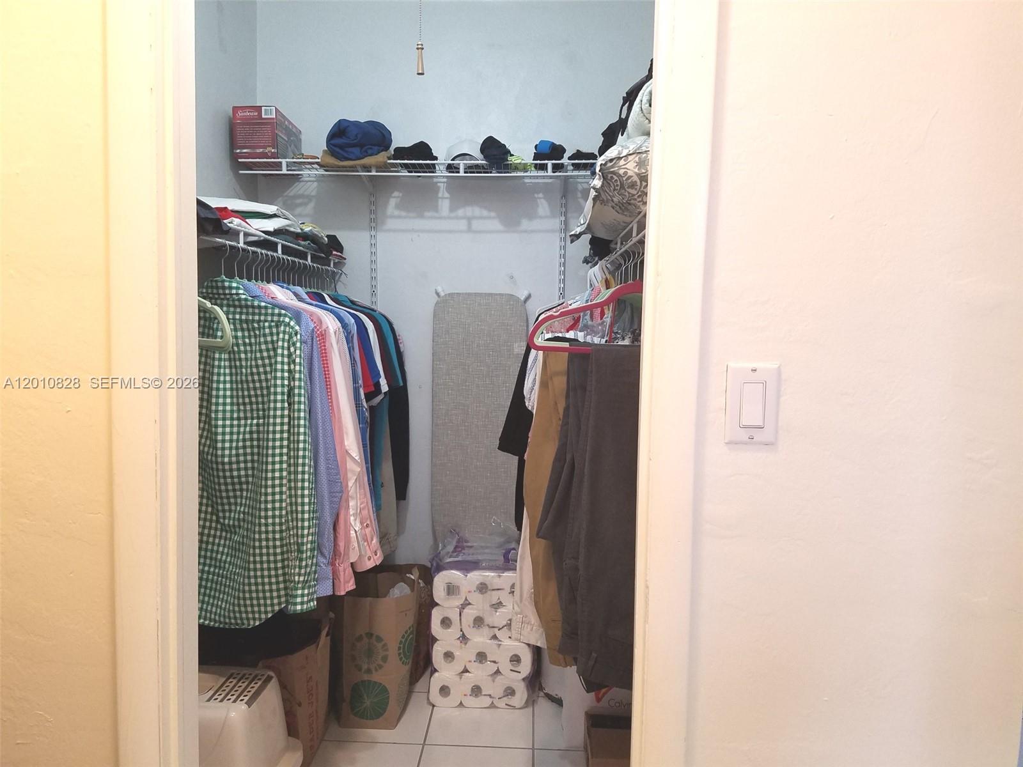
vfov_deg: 53.1
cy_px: 384
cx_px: 512
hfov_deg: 67.3
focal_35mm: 26
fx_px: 768
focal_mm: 4.2
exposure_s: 1/60
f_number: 1.7
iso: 160
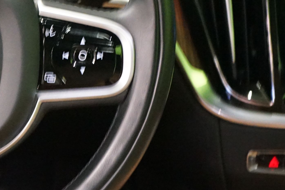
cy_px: 67
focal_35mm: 135
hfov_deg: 14.7
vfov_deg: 10.2
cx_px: -58
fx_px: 1069
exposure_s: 1/15
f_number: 4.5
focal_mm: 48
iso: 6400
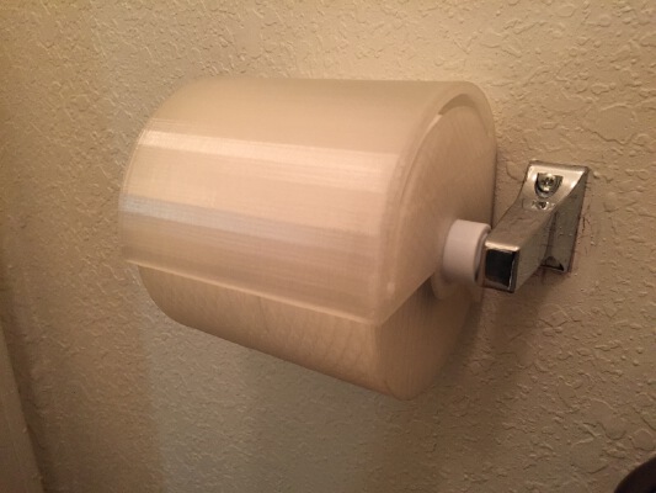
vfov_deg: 48.2
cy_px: 246
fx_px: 550
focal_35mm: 29
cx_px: 328
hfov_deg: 61.6
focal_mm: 4.15
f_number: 2.2
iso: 250
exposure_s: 1/24
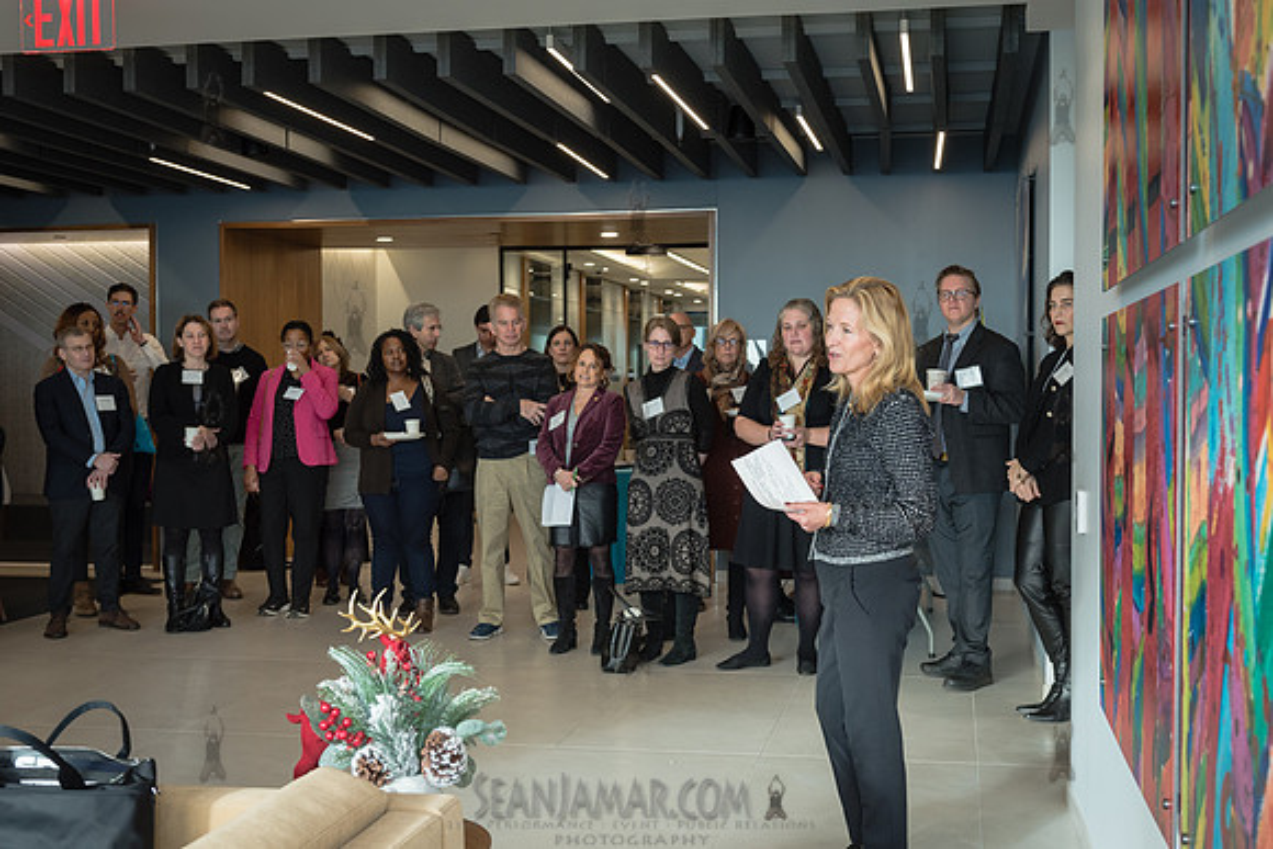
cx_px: 654
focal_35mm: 42
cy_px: 444
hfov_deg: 46.4
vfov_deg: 31.9
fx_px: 1485
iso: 500
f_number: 5
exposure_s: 1/160
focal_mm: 38
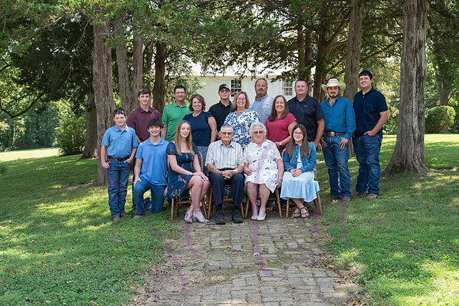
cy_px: 153
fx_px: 536
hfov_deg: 46.4
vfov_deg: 31.9
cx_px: 230
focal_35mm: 42
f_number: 5.6
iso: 400
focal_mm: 42
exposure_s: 1/200
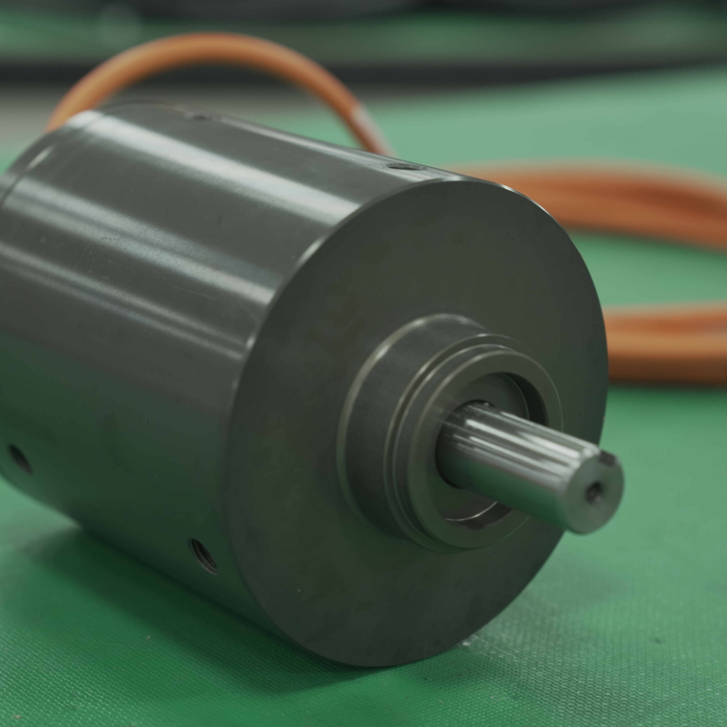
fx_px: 2138
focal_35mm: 90
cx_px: 253
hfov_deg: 19.2
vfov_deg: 19.3
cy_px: 362
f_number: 5
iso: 640
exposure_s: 1/40
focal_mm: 70
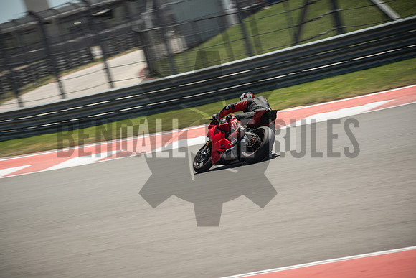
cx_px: 208
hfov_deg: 10.3
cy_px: 139
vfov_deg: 6.9
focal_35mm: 199
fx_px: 2300
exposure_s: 1/200
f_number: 6.4
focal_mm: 132.9
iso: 125
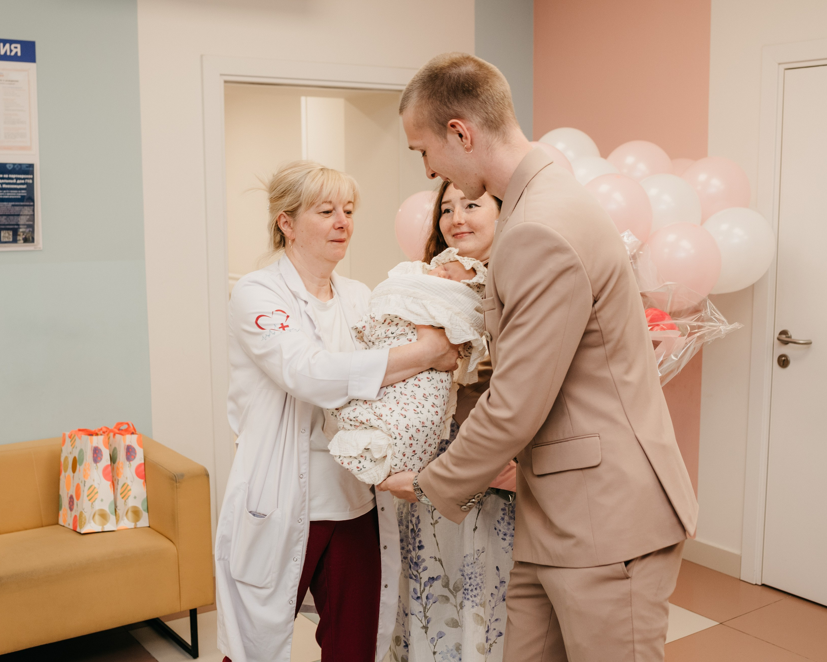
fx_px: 1052
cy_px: 336
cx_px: 403
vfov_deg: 34.9
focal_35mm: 43
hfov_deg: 42.9
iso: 400
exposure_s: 1/160
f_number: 4
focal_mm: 35
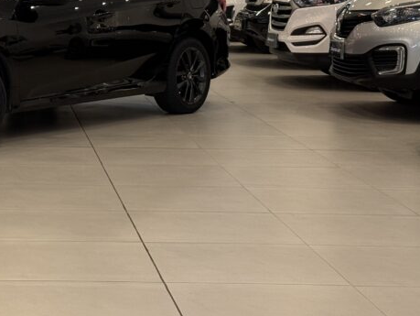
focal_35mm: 107
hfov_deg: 17.8
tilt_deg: -2.6
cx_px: -24
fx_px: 1299
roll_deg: -0.3
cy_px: 31
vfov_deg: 13.7
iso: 100
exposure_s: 1/60
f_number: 1.78
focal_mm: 6.76
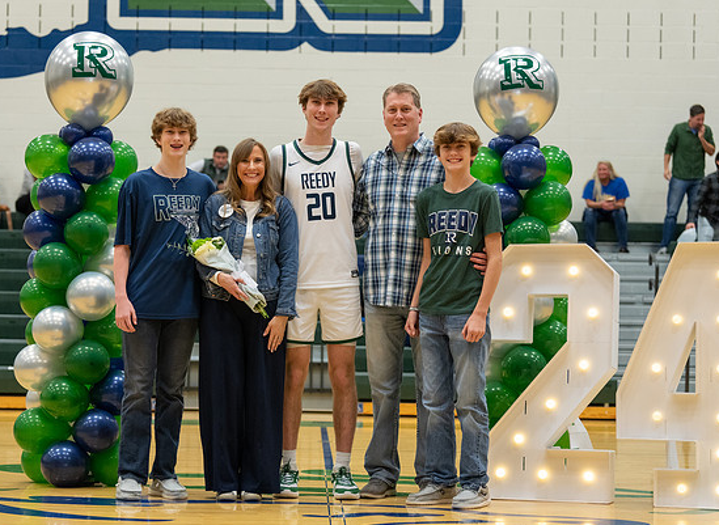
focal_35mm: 85
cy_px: 287
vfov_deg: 17.1
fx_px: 1749
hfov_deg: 23.2
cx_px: 297
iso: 3200
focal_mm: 70
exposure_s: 1/320
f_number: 2.8
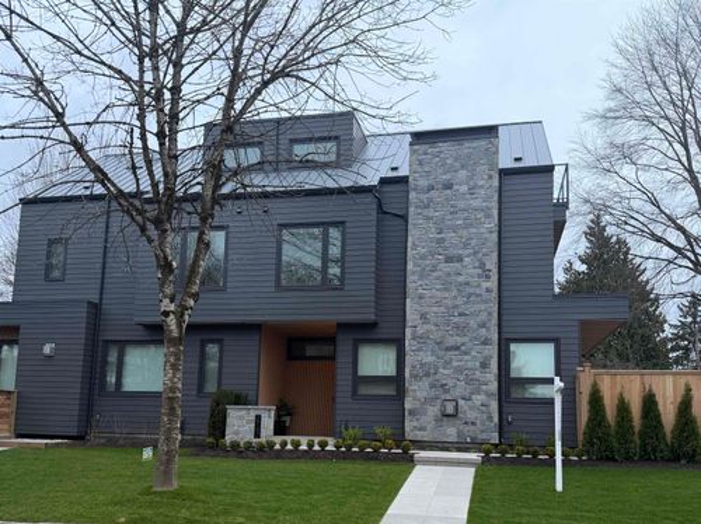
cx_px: 350
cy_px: 262
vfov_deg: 56.7
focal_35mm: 24
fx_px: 486
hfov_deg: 71.6
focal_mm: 6.76
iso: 200
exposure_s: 1/112
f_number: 1.78
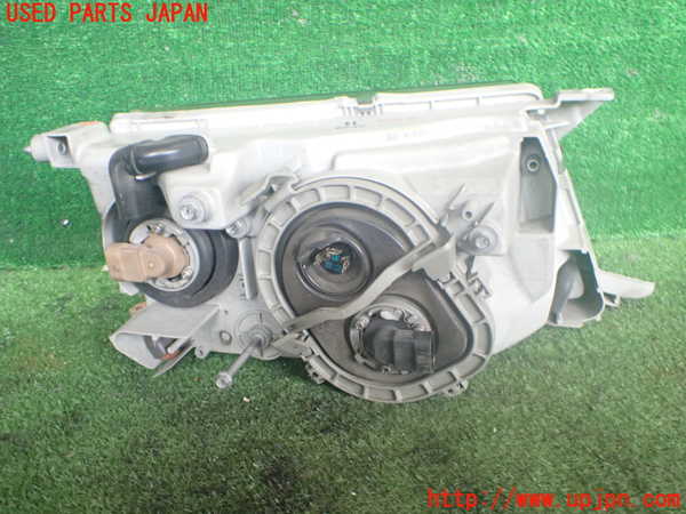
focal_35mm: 30
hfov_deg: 60.0
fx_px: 595
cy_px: 257
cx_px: 343
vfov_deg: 46.8
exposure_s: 1/125
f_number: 2.3
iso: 500
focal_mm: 5.4
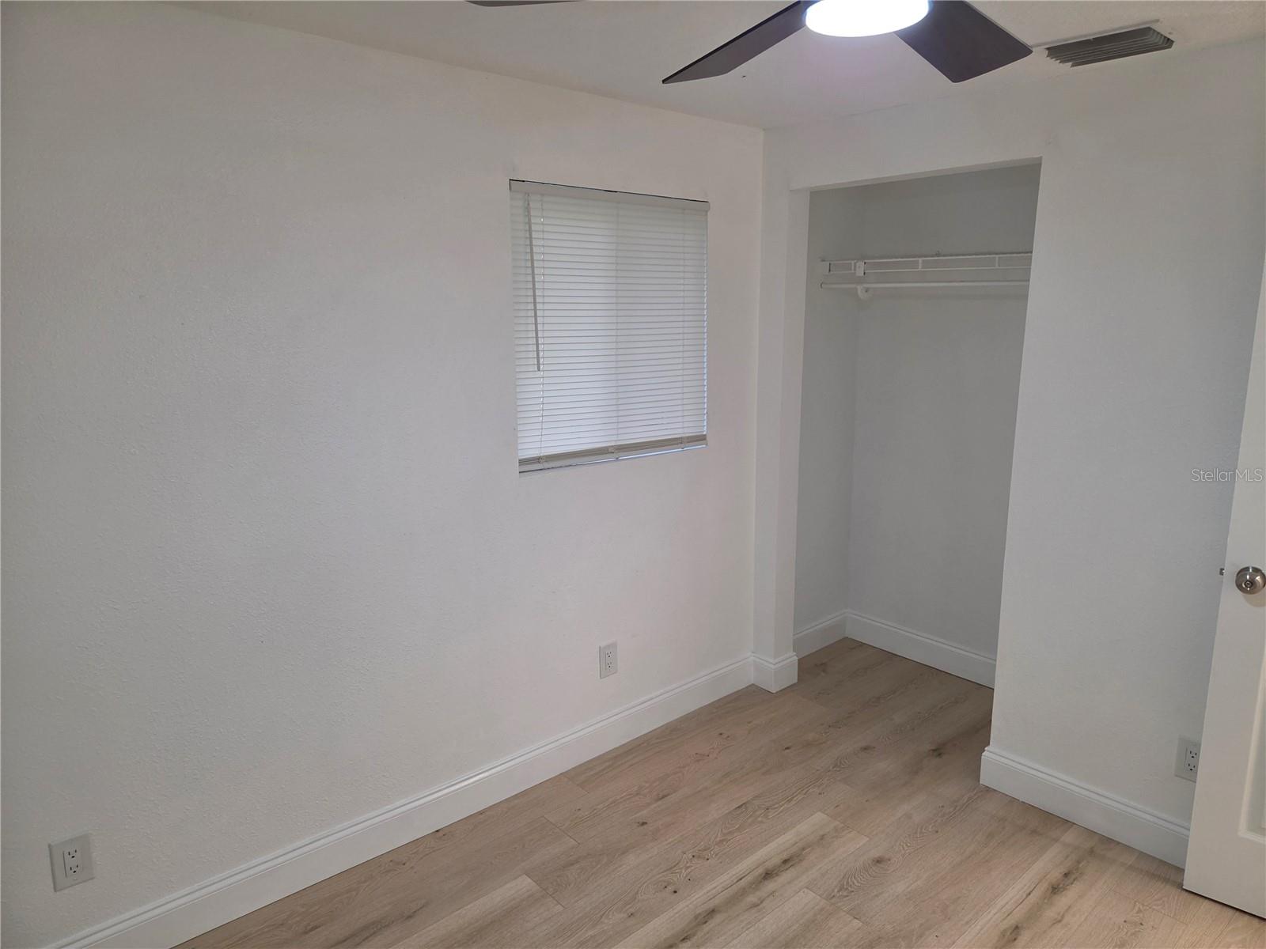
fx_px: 841
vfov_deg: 58.9
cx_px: 633
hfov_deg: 73.9
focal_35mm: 23
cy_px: 474
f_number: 1.8
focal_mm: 5.4
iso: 400
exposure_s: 1/120
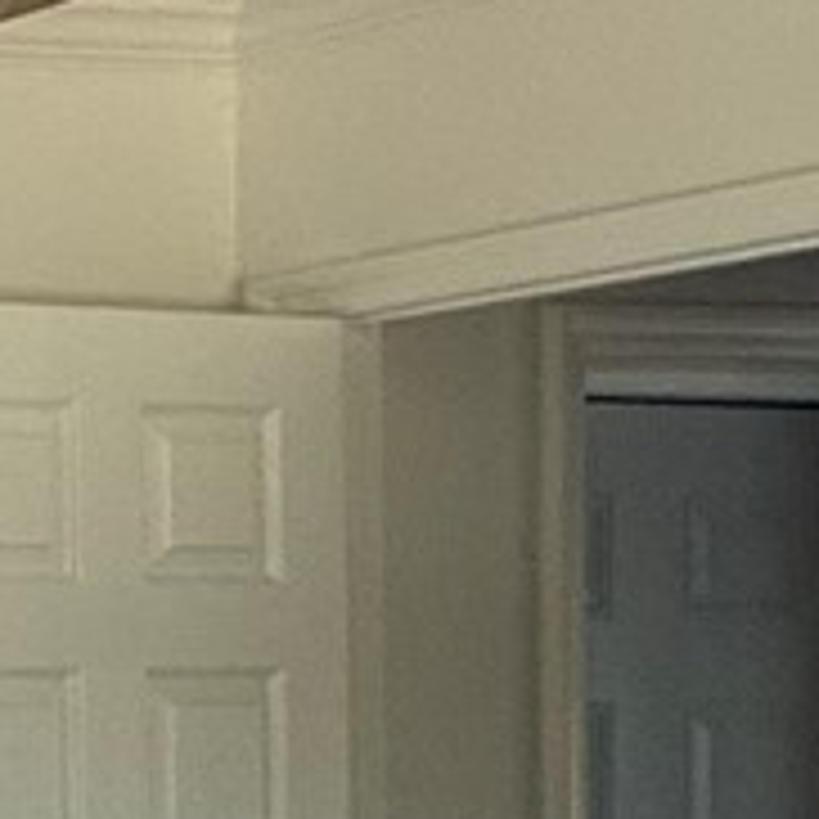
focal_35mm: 109
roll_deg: +0.7
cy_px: 842
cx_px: -1845
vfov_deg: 15.6
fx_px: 2918
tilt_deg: -0.6
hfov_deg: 10.1
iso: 64
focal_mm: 2.22
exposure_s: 1/99
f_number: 2.2
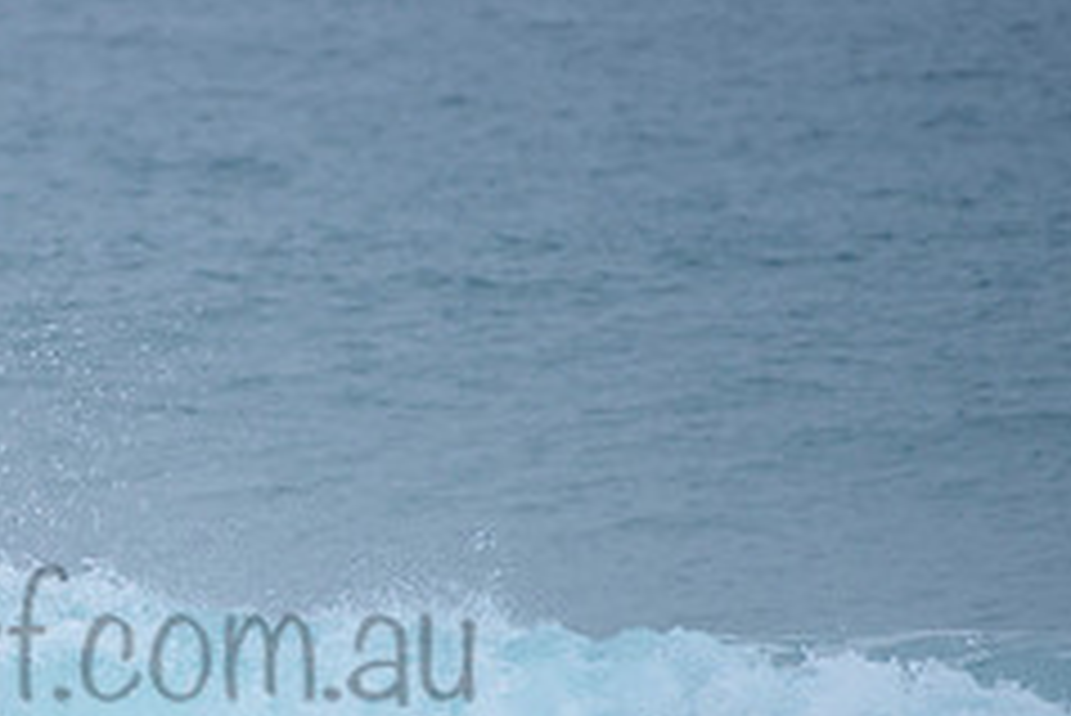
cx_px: 0
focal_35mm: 1216
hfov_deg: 1.7
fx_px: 36197
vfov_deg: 1.1
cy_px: 597
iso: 360
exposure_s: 1/2000
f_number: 5.6
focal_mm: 500
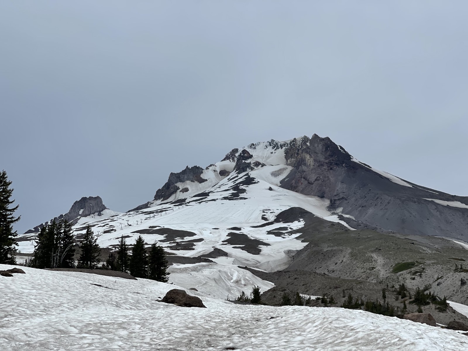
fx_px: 865
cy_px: 176
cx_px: 234
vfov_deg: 22.9
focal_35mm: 64
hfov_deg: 30.3
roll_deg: +3.1
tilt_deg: +16.5
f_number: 2.2
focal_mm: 7.5
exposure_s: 1/3125
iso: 20
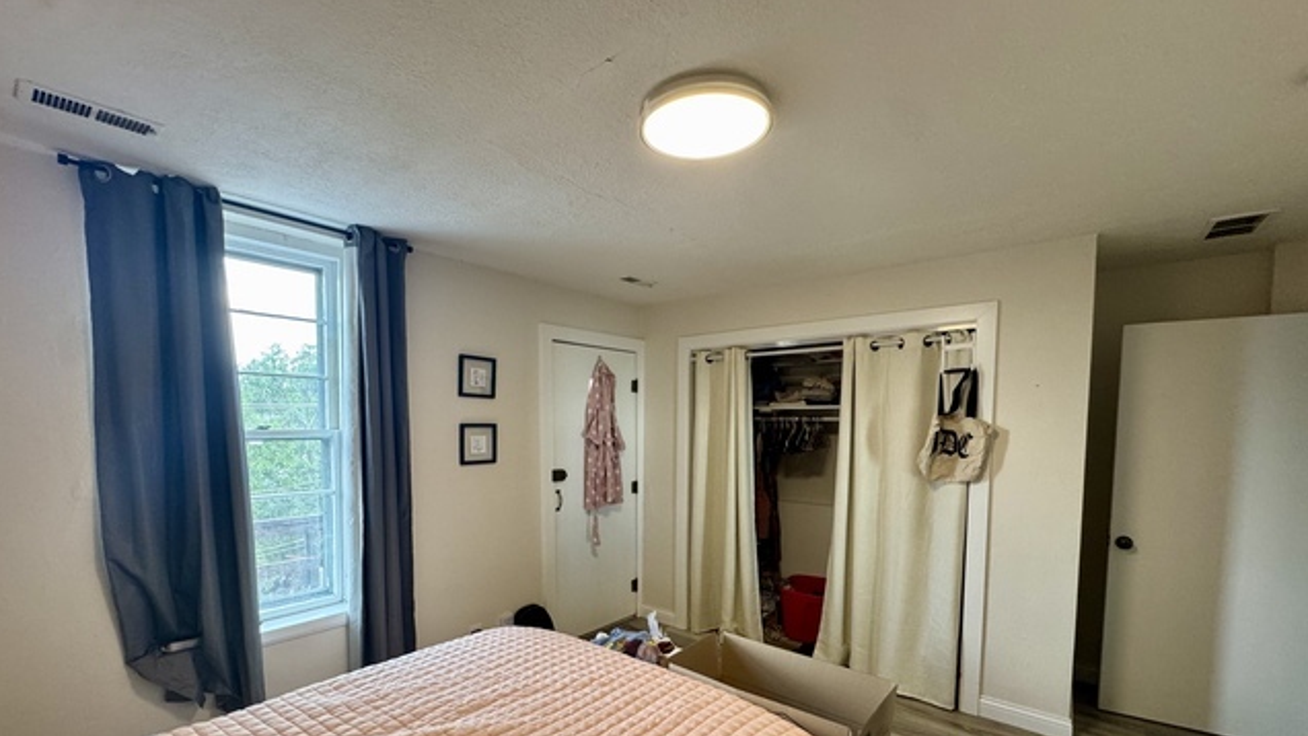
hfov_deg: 99.4
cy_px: 461
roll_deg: -0.3
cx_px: 645
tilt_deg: -3.4
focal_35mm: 16
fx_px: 555
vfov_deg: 66.1
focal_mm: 2.22
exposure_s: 1/102
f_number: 2.2
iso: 250
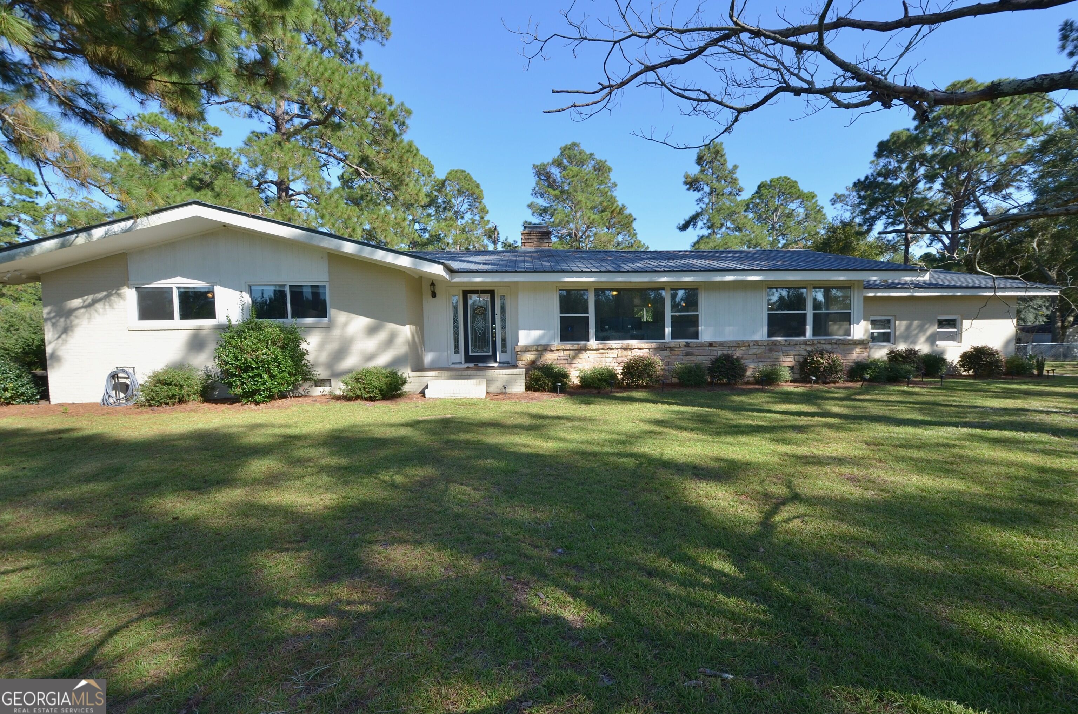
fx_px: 448
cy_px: 357
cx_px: 539
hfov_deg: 100.5
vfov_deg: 77.1
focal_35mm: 15
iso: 200
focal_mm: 10
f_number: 8
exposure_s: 1/200
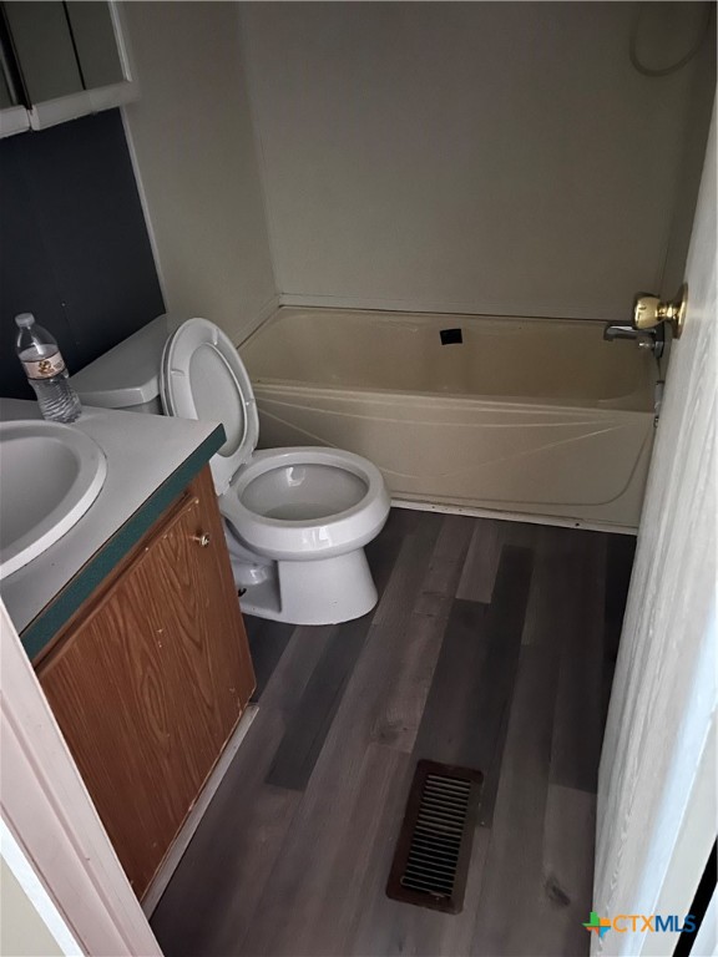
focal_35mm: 26
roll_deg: +4.8
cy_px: 478
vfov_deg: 67.3
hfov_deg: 53.1
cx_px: 359
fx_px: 719
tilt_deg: -32.9
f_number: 1.6
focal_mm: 5.1
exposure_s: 1/9
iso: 2500
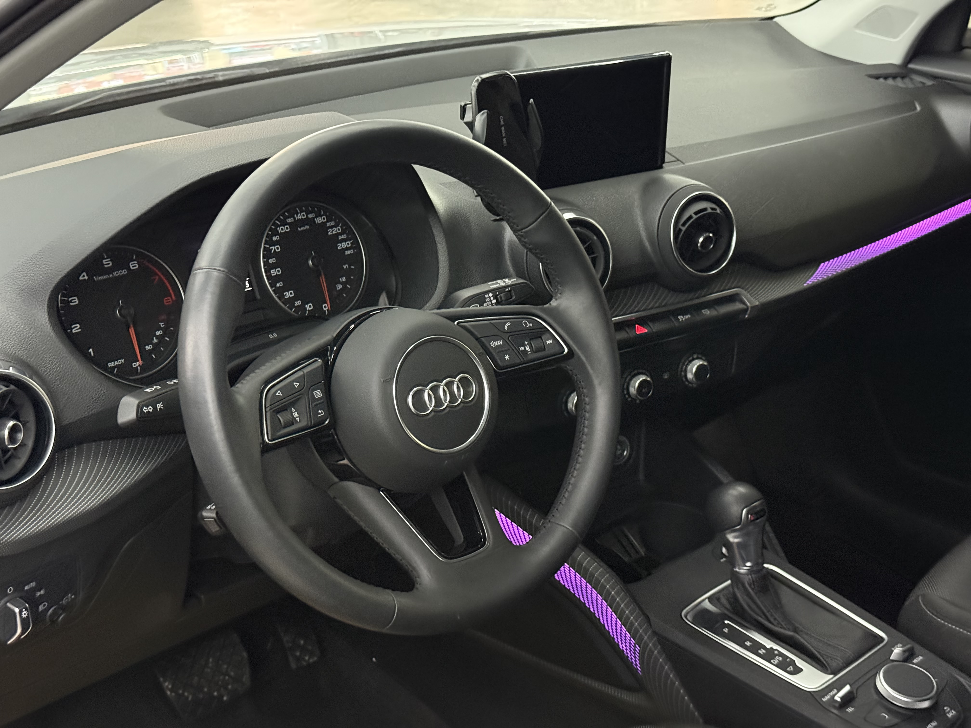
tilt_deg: -23.9
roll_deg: -0.9
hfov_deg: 39.7
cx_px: 486
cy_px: 364
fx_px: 1346
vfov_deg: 30.3
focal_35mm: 48
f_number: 1.78
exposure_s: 1/25
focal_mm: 6.76
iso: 800
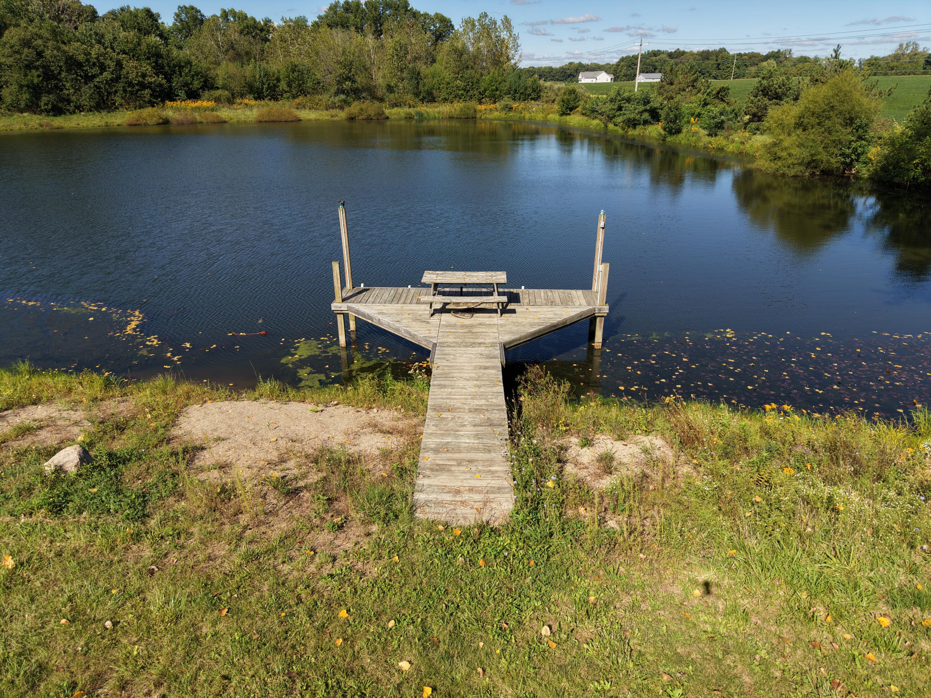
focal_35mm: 24
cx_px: 466
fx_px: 645
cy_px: 349
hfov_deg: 71.6
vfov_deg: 56.8
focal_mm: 8.67
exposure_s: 1/240
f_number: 1.8
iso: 130
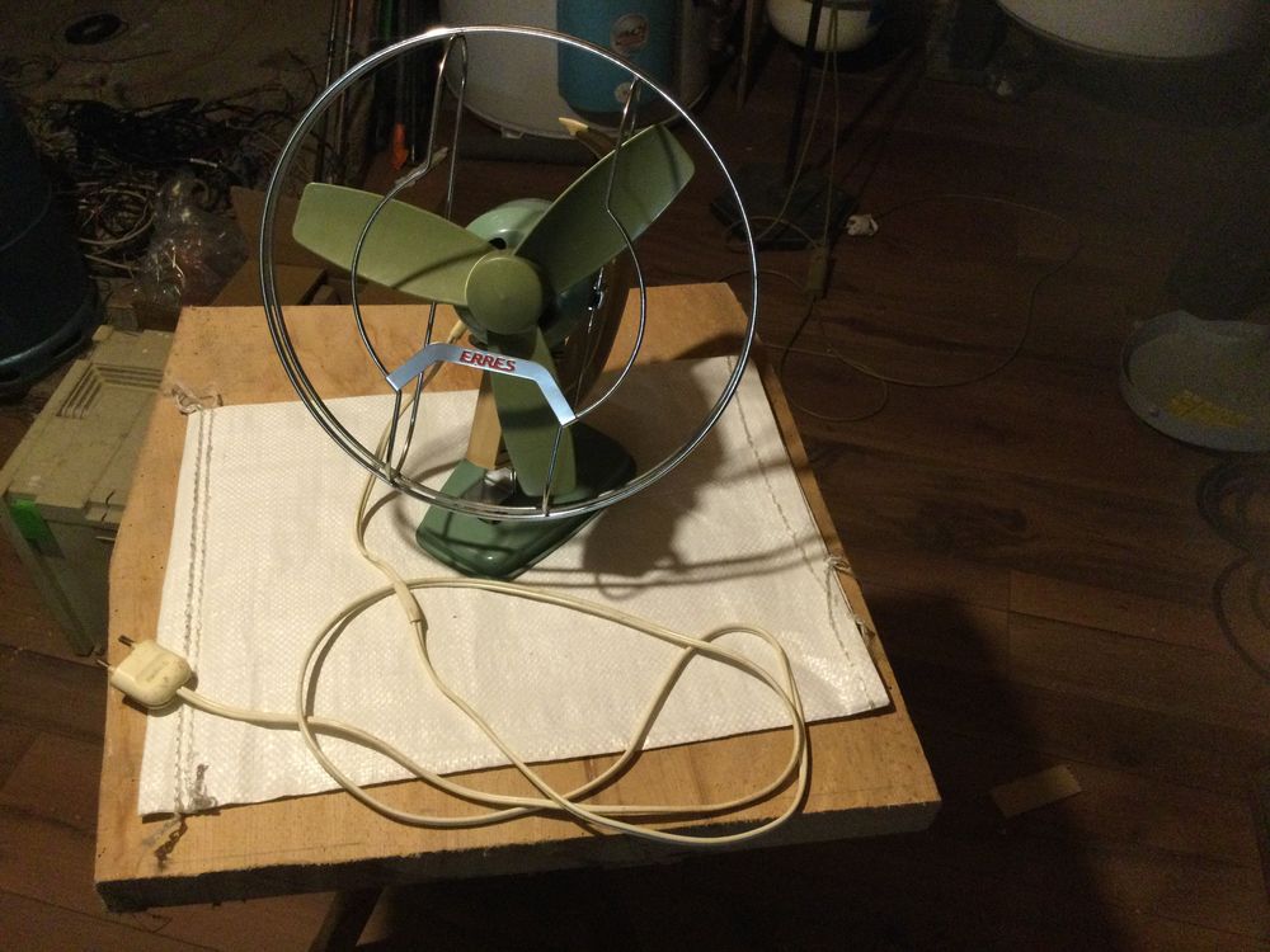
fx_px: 1137
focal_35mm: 31
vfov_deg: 45.4
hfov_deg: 58.4
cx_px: 635
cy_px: 476
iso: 250
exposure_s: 1/33
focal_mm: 3.3
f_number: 2.4
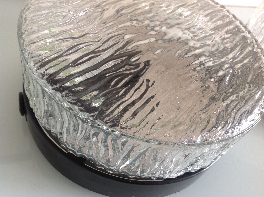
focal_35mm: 35
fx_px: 267
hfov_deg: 52.7
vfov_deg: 40.6
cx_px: 132
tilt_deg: -48.7
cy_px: 98
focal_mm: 4.28
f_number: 2.4
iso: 50
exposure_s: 1/15
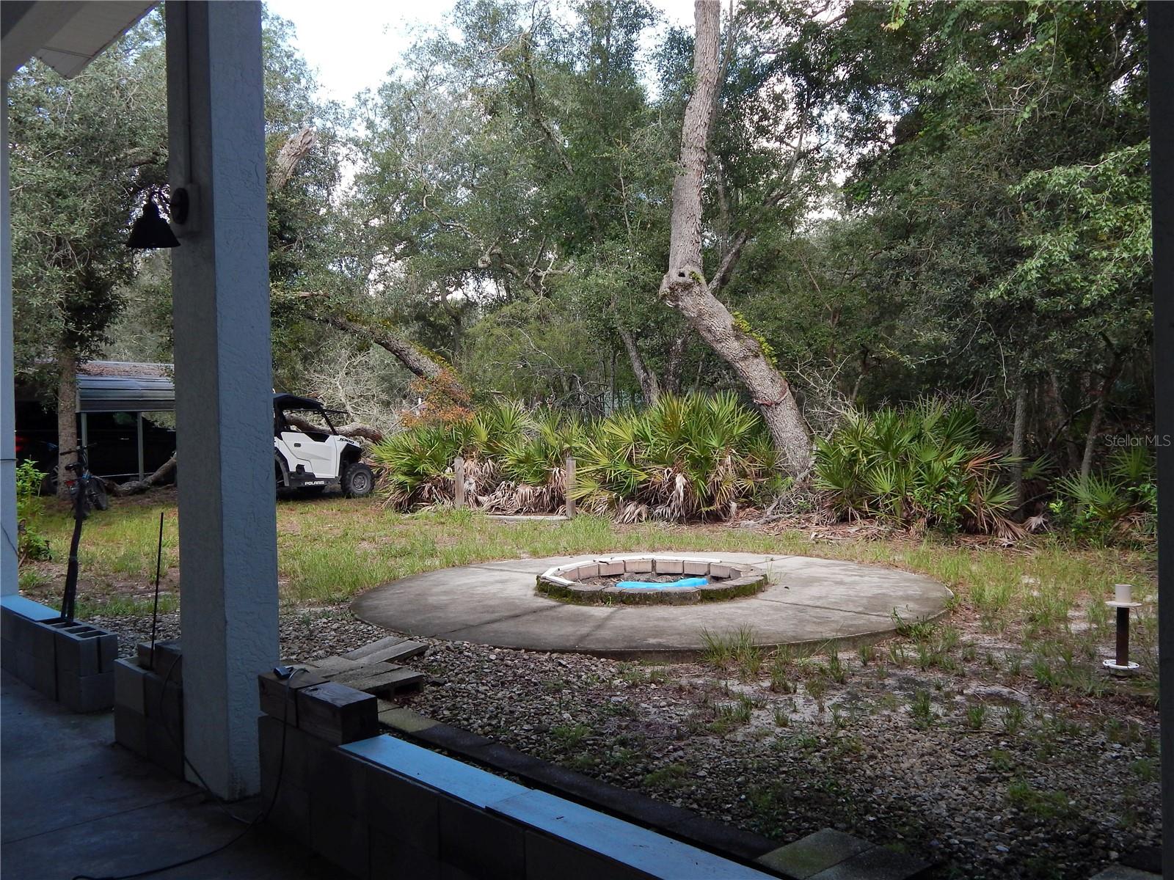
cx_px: 587
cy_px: 440
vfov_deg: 45.4
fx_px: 1051
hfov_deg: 58.4
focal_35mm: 31
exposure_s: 1/200
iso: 125
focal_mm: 5.6
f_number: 3.2
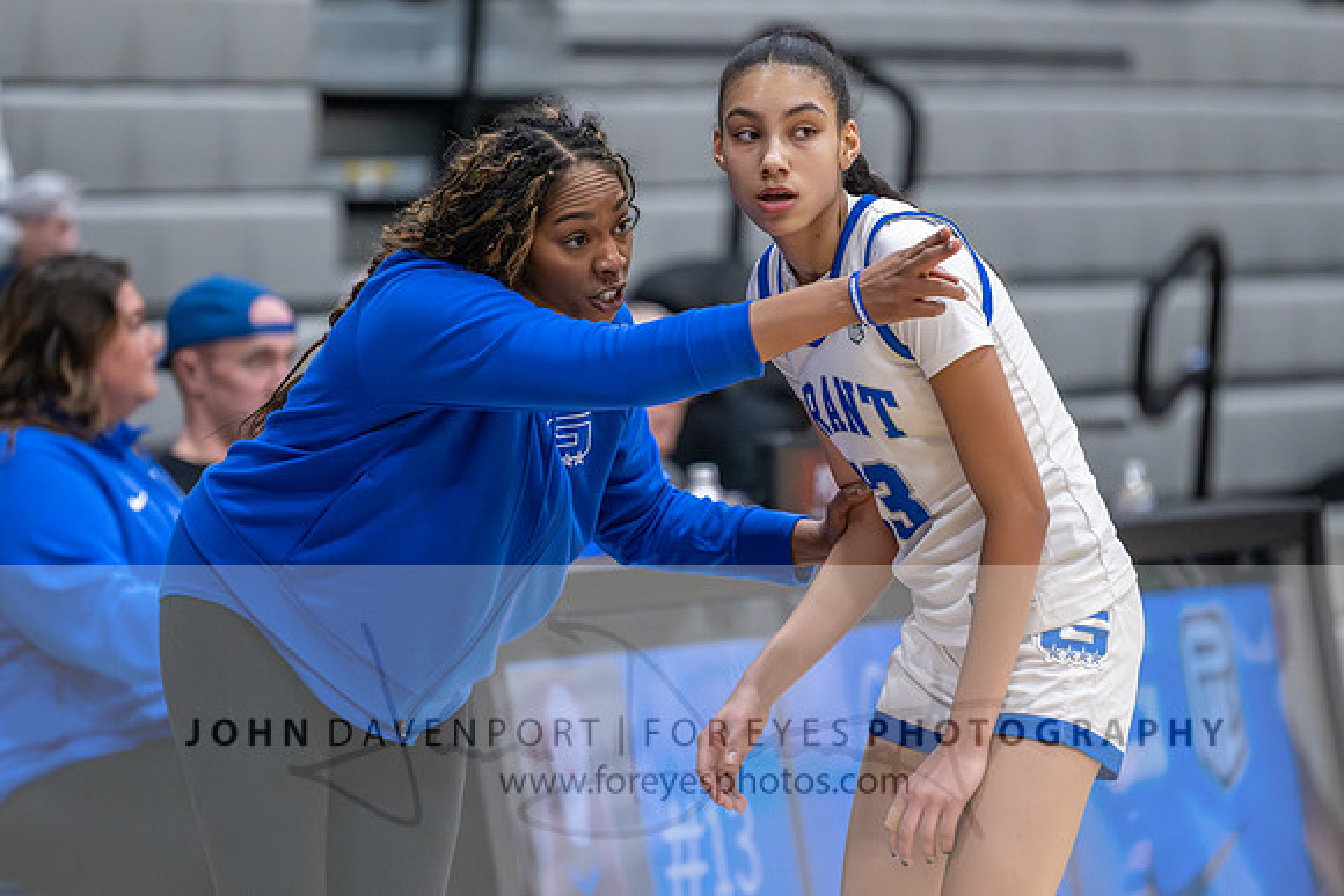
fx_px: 10840
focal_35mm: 290
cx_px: 672
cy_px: 398
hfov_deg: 7.1
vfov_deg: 4.7
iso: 12800
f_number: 2.8
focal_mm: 200
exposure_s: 1/1000
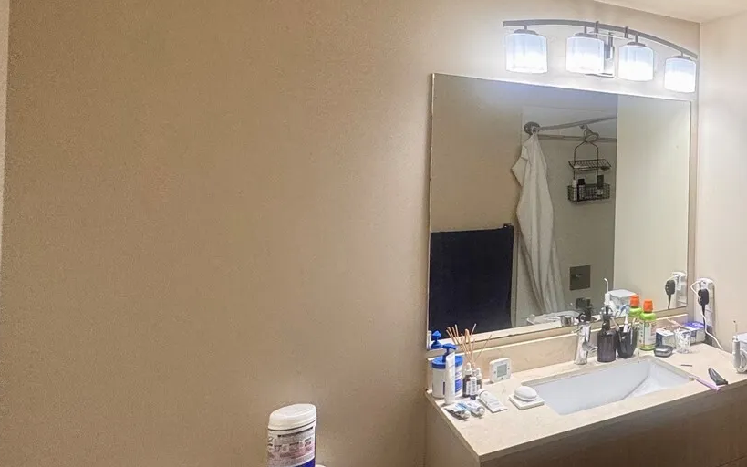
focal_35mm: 29
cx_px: 711
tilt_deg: +0.9
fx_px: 590
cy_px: 161
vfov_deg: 42.6
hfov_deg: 53.8
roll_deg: -0.2
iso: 200
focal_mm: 2.22
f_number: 2.2
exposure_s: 1/99
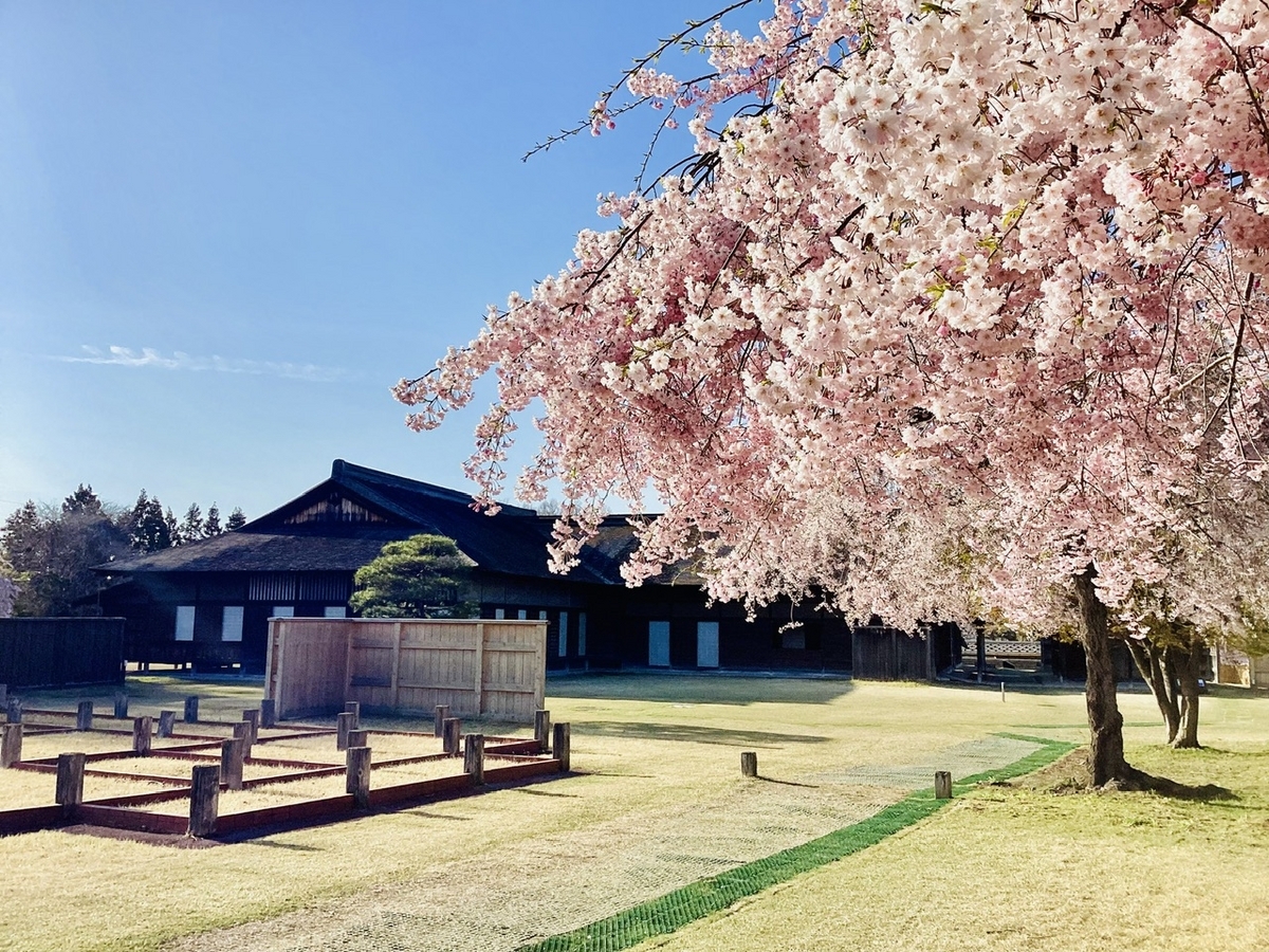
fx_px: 1136
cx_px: 634
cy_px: 476
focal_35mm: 31
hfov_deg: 58.4
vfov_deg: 45.4
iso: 25
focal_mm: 3.3
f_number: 2.4
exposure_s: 1/1852
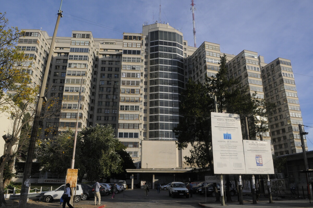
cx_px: 156
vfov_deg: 50.3
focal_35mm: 26
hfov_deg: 70.5
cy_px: 104
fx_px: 221
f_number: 16
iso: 640
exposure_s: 1/320
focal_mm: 17
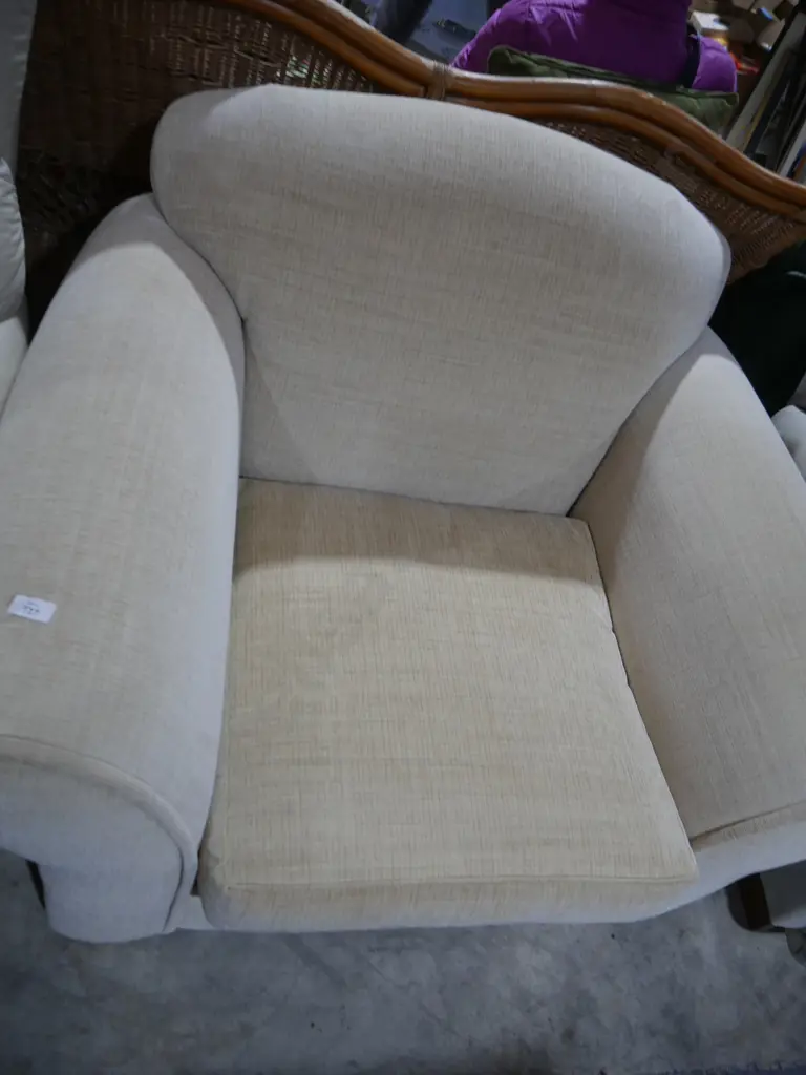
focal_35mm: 28
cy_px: 538
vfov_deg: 63.4
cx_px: 403
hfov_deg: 49.7
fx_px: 869
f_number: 3.5
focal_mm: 14
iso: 320
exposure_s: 1/60
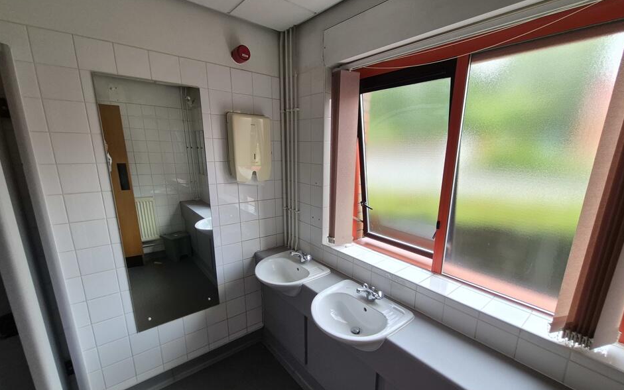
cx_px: 325
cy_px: 204
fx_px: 255
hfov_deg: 101.4
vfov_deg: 74.7
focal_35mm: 15
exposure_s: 1/50
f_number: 2.2
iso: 100
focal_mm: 1.74
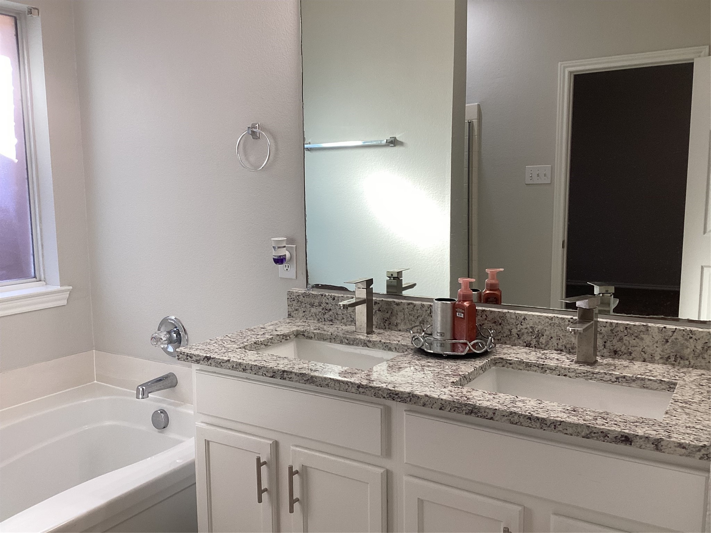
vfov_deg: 45.4
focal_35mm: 31
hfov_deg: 58.4
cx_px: 356
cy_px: 266
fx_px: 637
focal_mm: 3.3
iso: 50
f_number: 2.4
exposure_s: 1/60
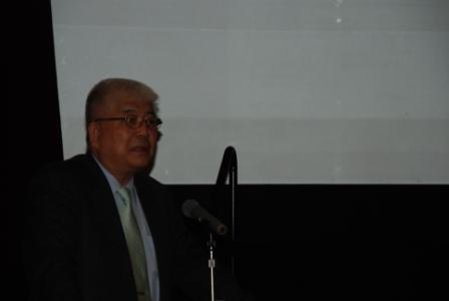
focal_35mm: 158
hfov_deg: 13.0
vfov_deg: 8.7
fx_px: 1967
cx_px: 224
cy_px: 150
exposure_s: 1/60
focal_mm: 105
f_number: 5.6
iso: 200
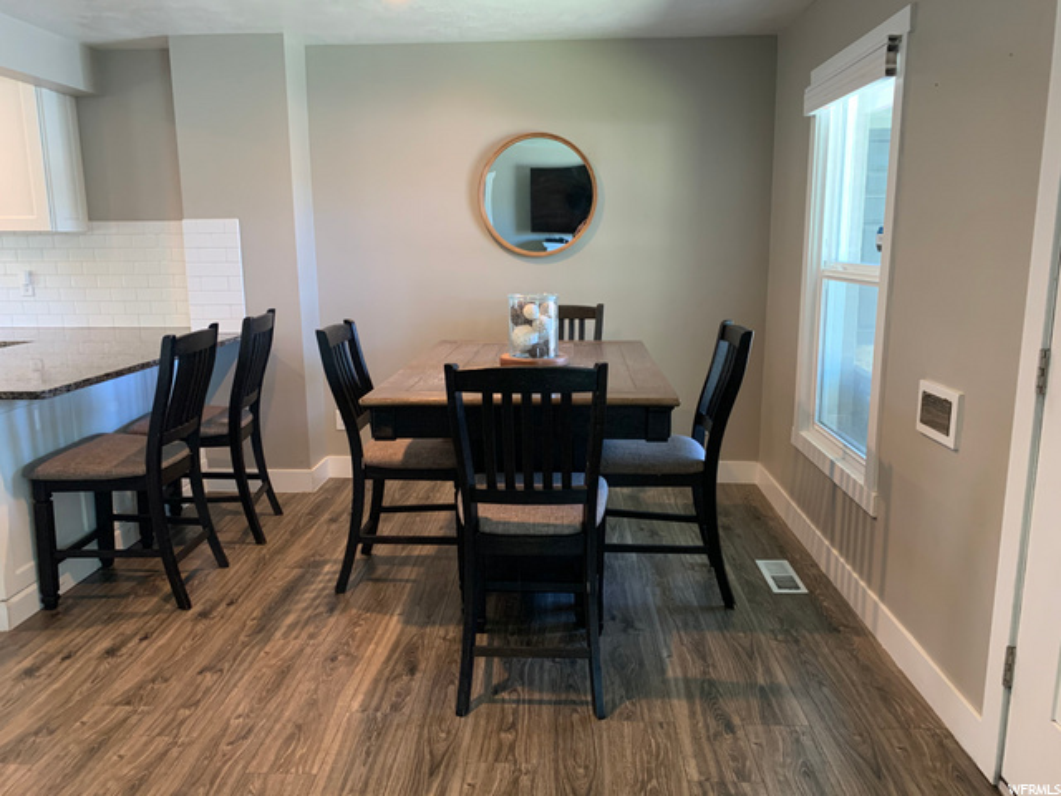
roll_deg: +0.6
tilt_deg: -9.8
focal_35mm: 26
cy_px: 398
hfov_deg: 67.3
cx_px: 530
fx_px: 797
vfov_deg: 53.1
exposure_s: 1/60
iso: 320
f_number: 1.8
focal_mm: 4.25
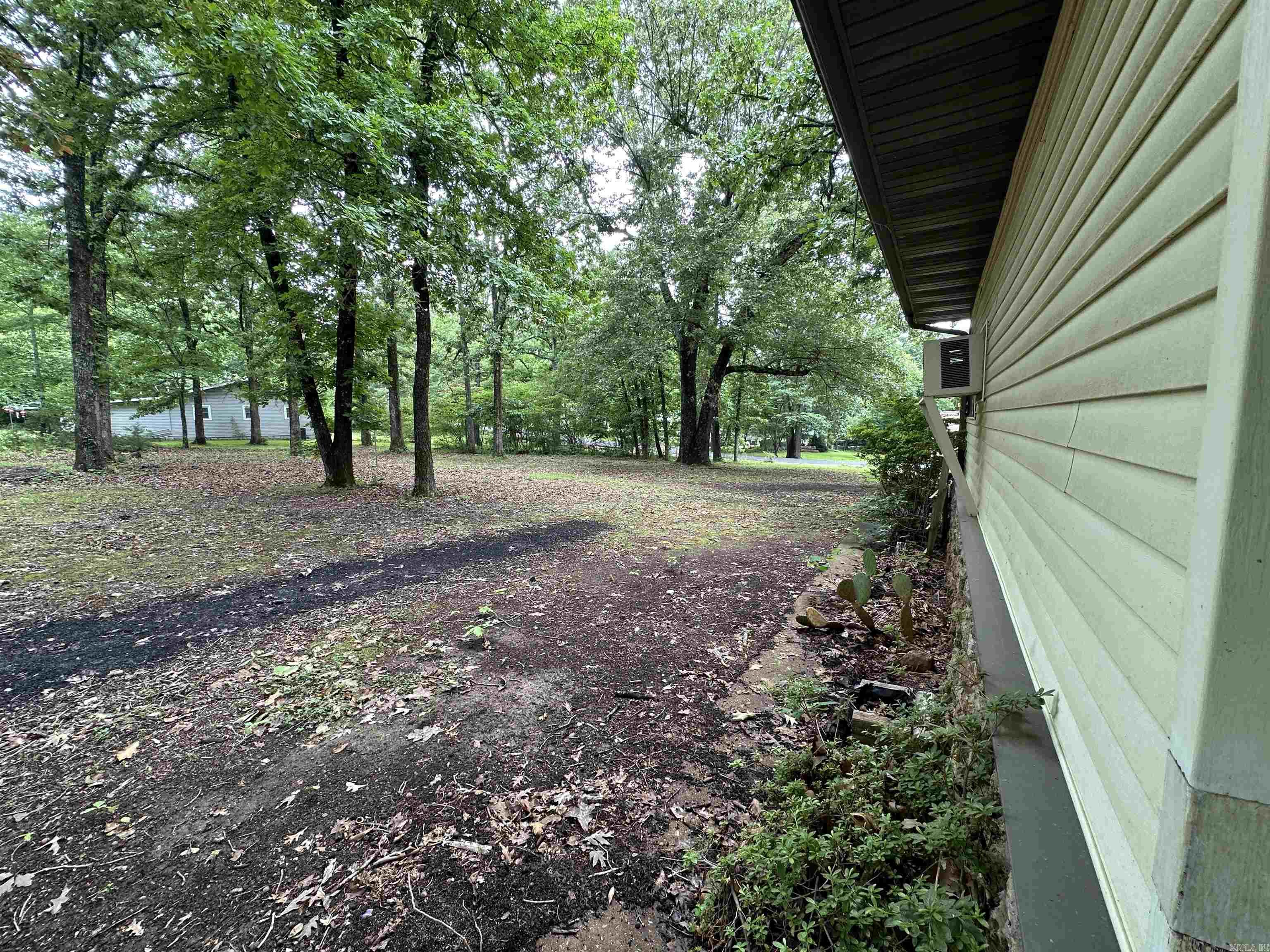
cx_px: 635
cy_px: 476
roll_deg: +1.1
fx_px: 514
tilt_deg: -3.5
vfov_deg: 85.7
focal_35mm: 14
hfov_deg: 102.1
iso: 64
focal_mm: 2.22
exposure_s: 1/99
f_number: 2.2
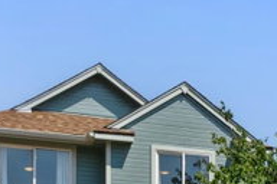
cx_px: 258
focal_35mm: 101
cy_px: 217
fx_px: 777
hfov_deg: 19.8
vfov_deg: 13.2
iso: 200
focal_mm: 18
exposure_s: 1/400
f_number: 8
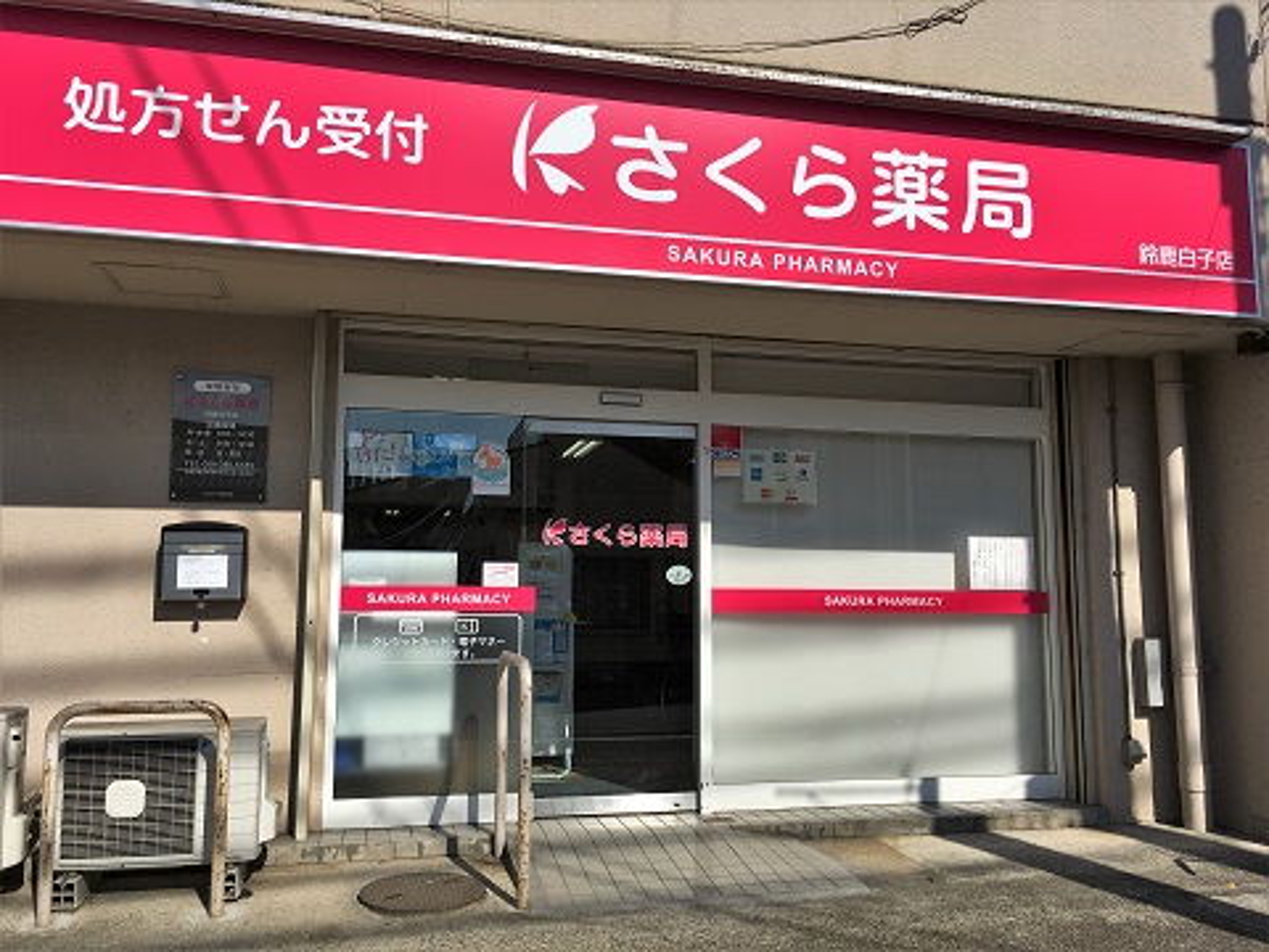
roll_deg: -0.1
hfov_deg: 61.7
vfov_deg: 48.2
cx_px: 634
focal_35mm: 29
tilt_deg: +6.2
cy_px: 476
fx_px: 1063
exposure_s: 1/2849
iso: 25
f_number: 2.2
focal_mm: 4.15
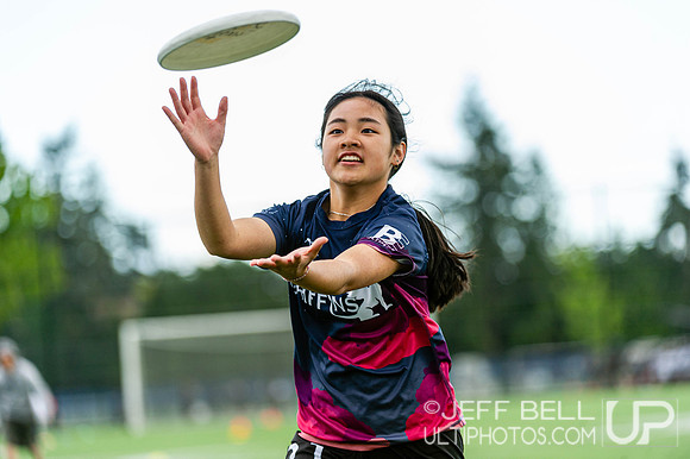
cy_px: 230
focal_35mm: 200
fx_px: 3831
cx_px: 345
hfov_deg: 10.3
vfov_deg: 6.9
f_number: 4
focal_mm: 200
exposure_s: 1/800
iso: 640
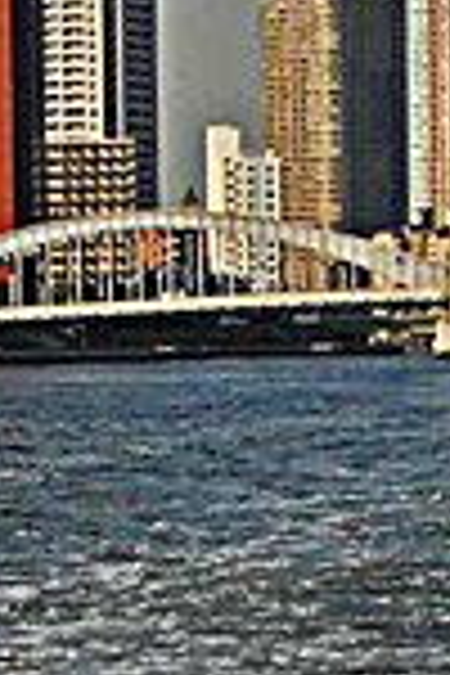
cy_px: 727
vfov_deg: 7.7
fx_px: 5006
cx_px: 166
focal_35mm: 267
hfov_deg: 5.1
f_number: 10
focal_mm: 26
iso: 400
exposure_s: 1/400
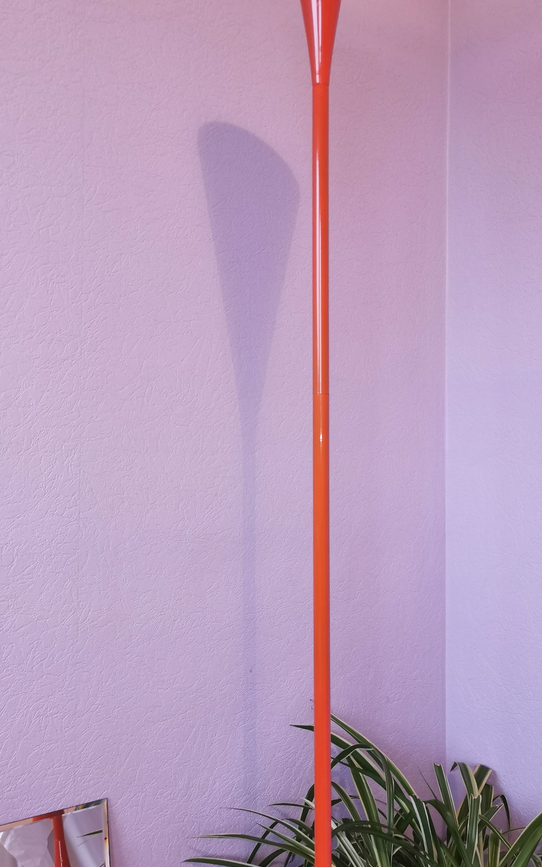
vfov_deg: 58.1
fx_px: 780
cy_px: 433
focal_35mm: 33
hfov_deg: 38.3
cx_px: 244
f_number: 1.8
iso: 200
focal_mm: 5.58
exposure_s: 1/50
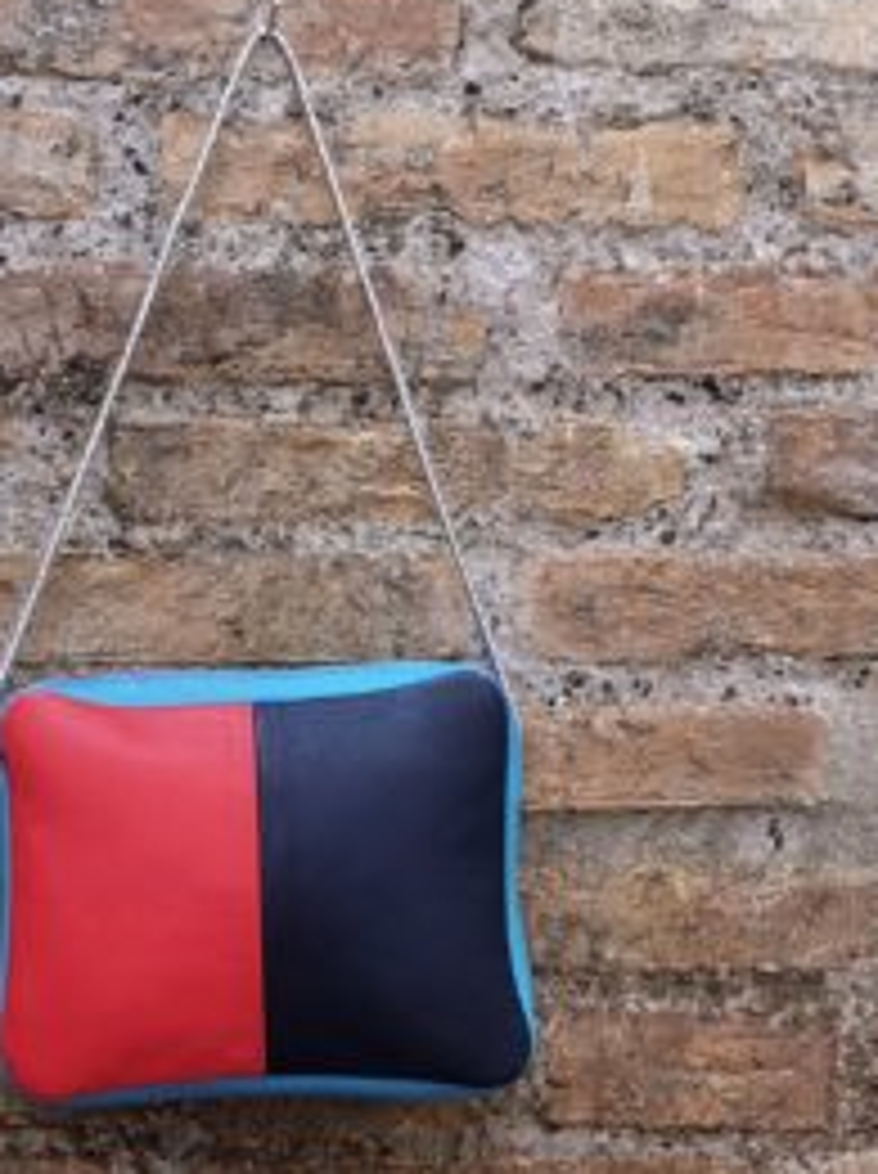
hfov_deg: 22.0
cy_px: 616
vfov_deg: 29.4
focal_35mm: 66
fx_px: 2238
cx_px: 243
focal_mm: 5.58
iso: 160
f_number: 1.8
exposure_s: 1/50
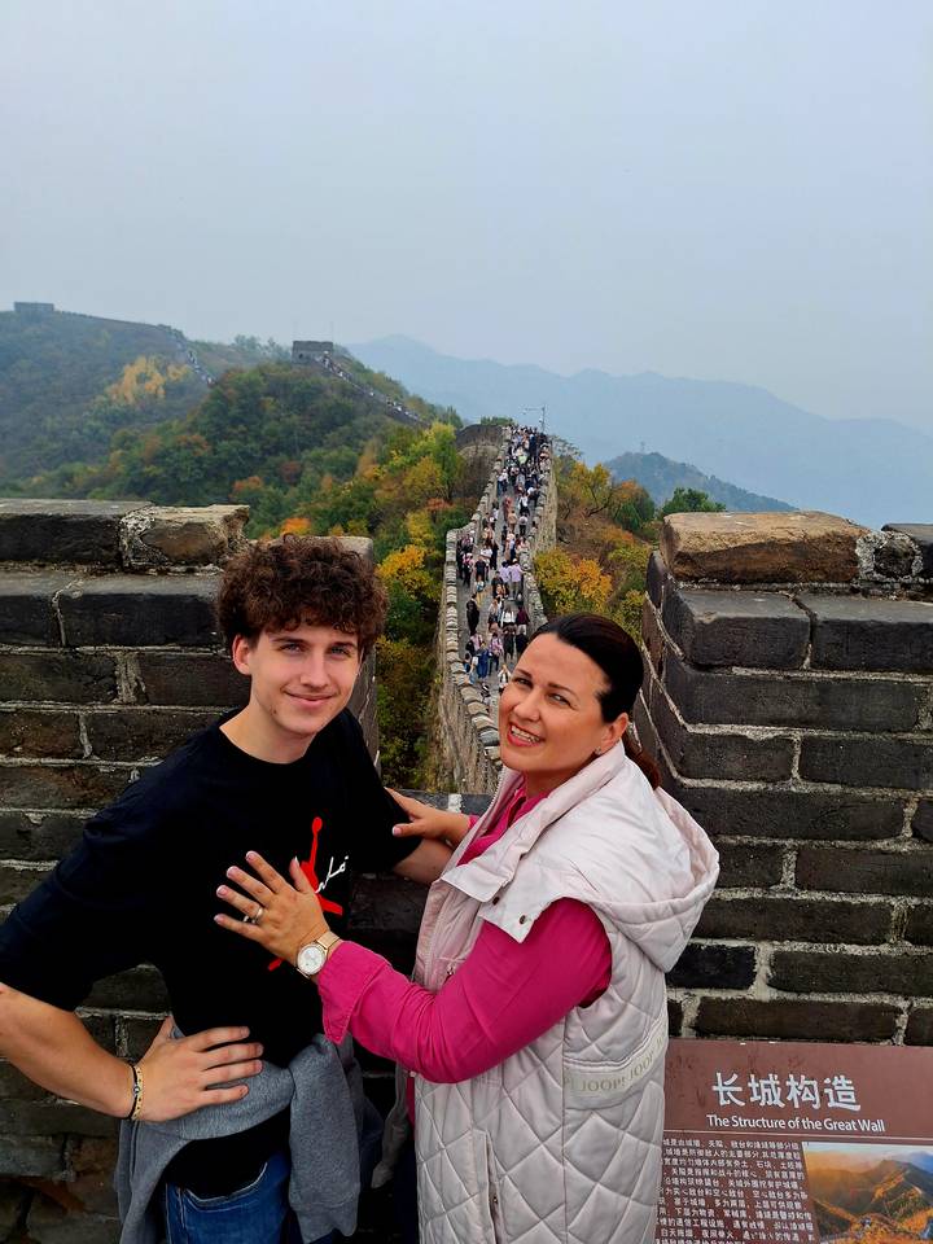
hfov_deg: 58.9
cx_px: 466
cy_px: 622
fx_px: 827
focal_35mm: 23
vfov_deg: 73.9
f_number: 1.8
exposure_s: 1/1000
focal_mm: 5.54
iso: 40
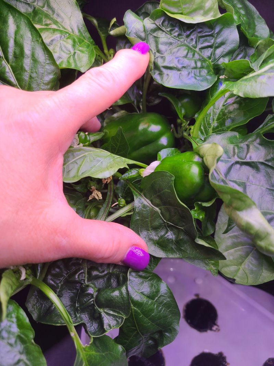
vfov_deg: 67.3
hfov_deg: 53.1
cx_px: 137
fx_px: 274
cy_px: 183
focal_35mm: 26
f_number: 1.8
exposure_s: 1/617
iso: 40
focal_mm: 5.4
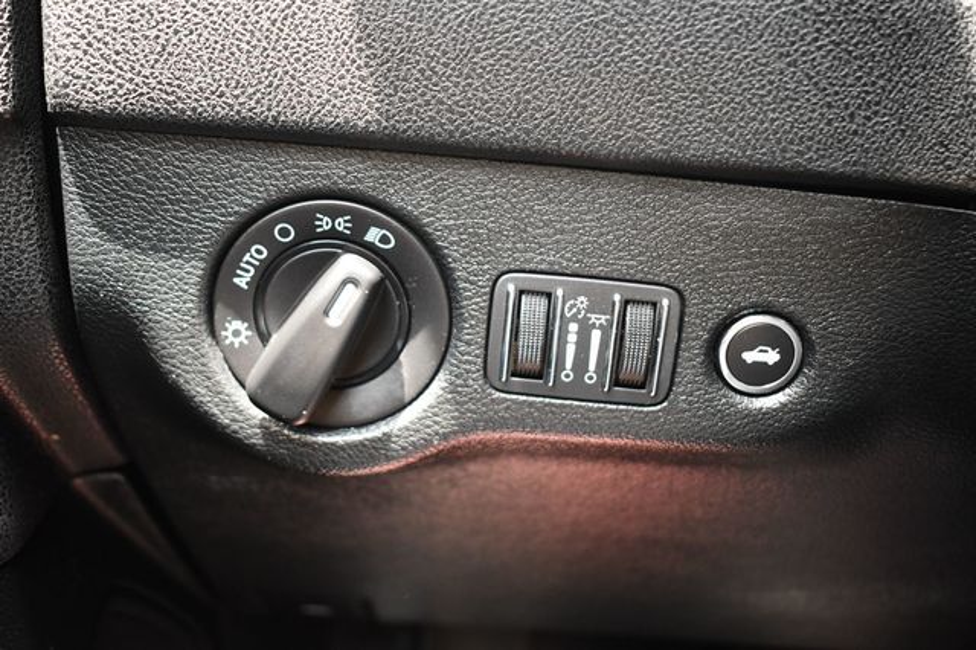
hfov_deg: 45.5
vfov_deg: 31.2
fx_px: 1165
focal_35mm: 43
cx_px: 488
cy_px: 325
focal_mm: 29
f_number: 4.2
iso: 1600
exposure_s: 1/125
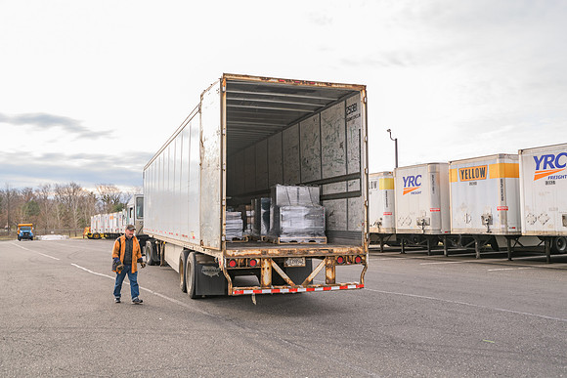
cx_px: 284
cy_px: 189
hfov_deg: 54.4
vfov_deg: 37.9
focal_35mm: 35
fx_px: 551
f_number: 4
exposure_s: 1/100
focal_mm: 35
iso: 64
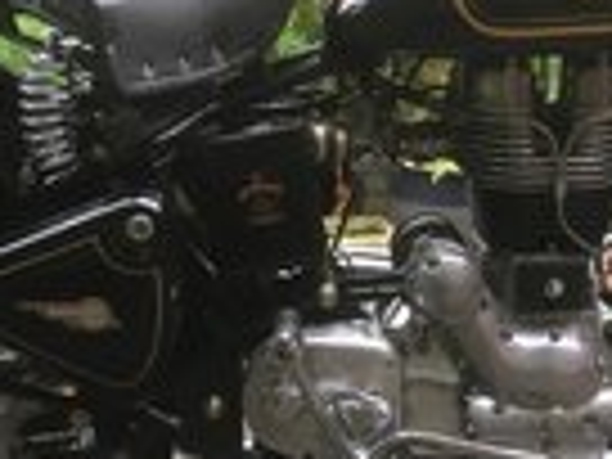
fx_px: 1503
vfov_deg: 17.4
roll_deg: -1.2
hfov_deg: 23.0
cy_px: 198
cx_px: 387
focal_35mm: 85
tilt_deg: -13.6
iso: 25
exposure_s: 1/33
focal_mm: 4.15
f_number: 2.2
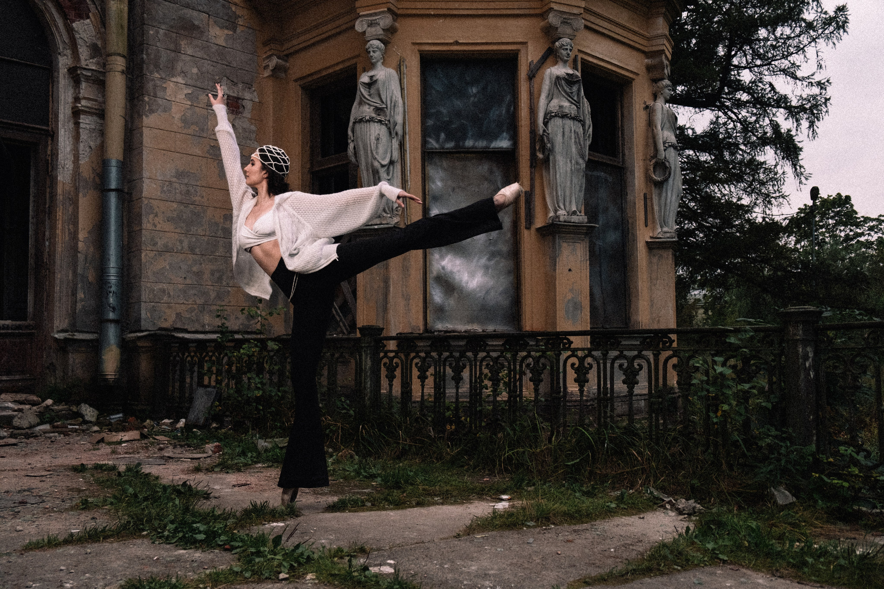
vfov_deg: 41.1
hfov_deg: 58.7
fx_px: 786
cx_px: 442
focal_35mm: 32
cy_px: 294
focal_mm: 21.4
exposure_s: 1/125
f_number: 3.2
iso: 1000
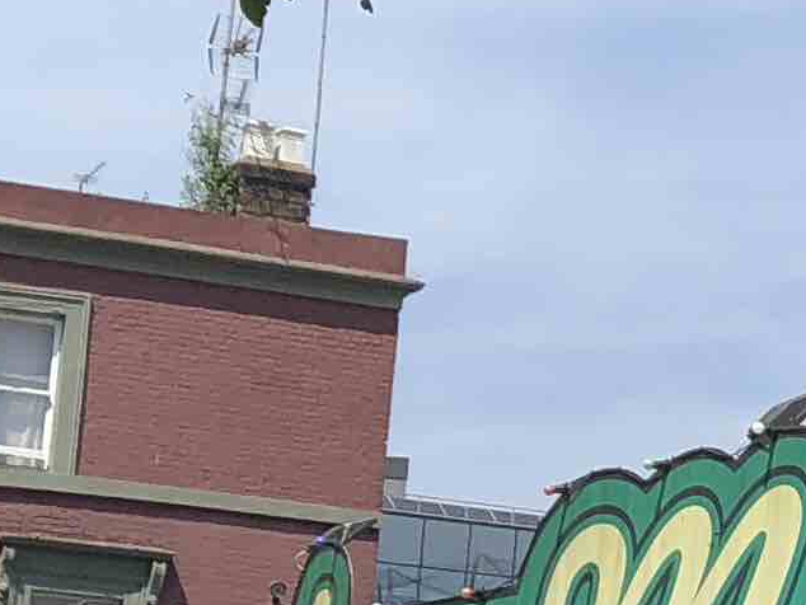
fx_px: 4146
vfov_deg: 8.3
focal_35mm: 178
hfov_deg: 10.3
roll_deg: -2.0
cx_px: 1573
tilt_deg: +5.1
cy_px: 547
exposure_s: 1/1919
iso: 20
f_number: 1.8
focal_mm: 3.99
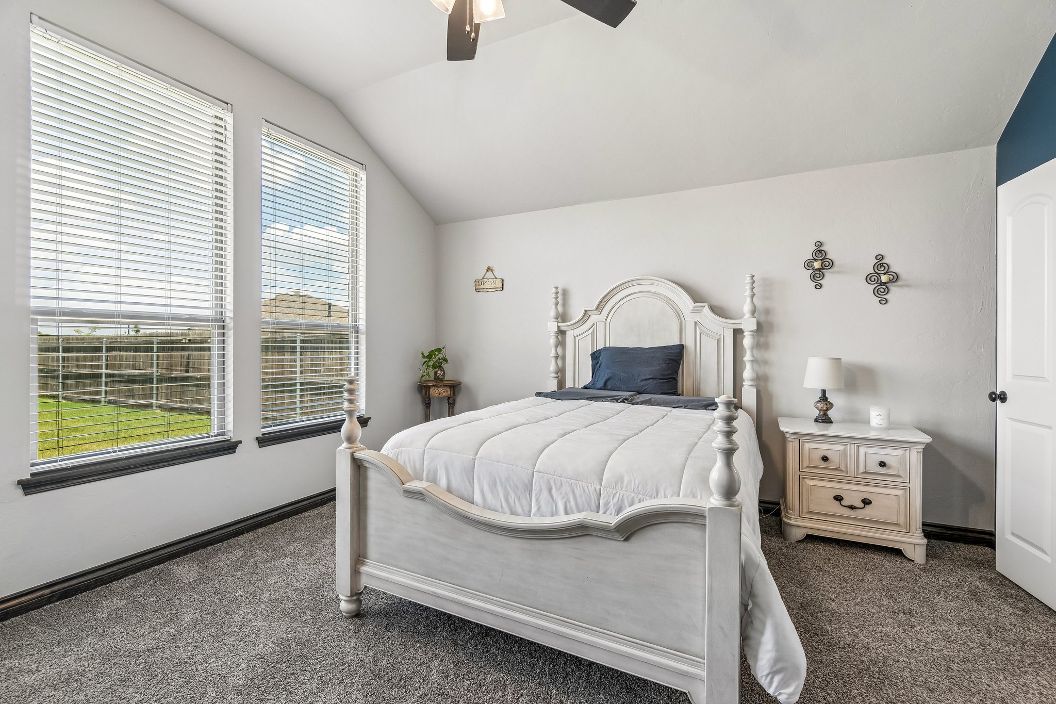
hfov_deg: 100.4
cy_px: 352
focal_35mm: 15
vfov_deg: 77.3
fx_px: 440
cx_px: 528
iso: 200
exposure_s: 1/60
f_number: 6.3
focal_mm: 10
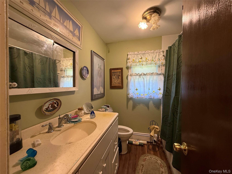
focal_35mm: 14
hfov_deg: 102.1
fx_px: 94
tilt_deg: -0.9
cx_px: 116
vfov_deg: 85.7
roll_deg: -0.3
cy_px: 87
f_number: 2.2
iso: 200
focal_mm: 2.22
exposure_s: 1/60
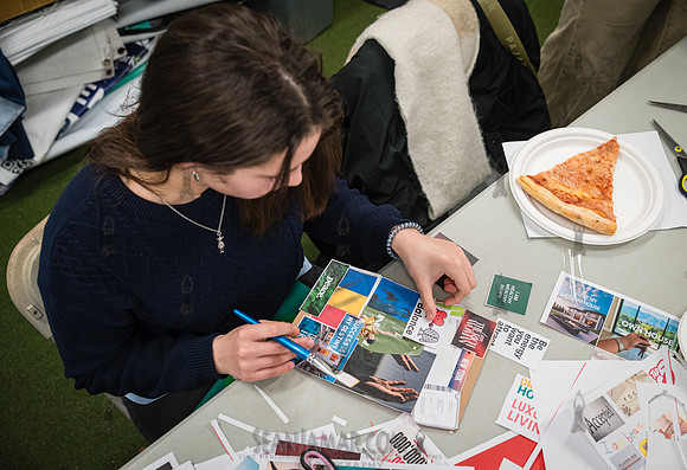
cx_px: 359
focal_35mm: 36
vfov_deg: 37.3
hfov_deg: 52.4
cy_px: 239
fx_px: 697
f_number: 4
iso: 4000
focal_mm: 35
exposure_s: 1/400
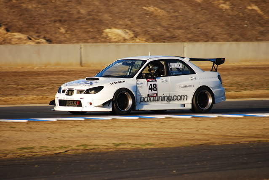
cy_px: 90
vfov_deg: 3.4
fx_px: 3030
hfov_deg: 5.1
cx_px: 134
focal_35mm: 405
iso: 100
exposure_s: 1/320
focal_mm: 270
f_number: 5.6
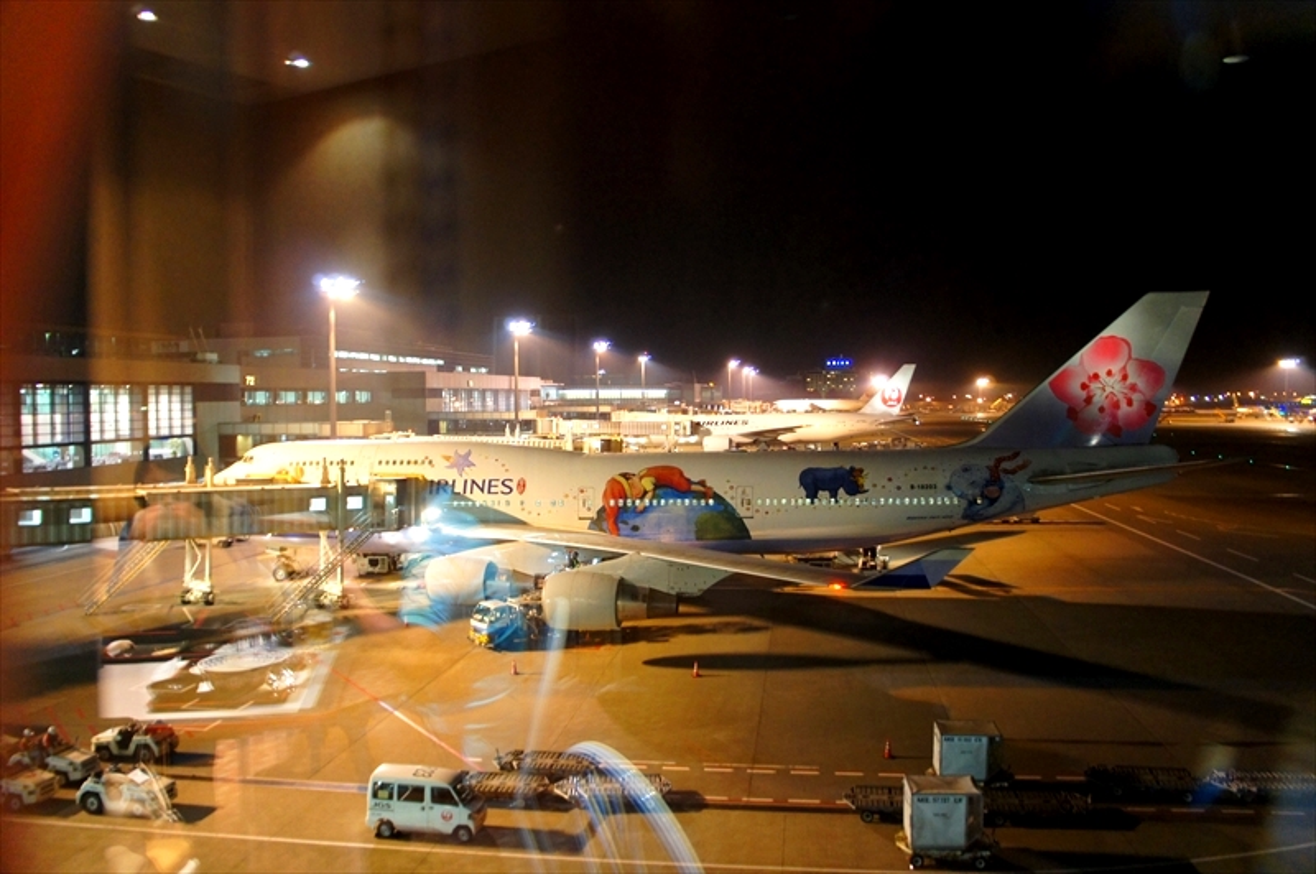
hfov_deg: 64.6
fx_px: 1040
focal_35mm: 28
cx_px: 658
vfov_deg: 45.5
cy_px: 437
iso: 1600
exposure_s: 1/6
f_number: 3.5
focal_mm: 19
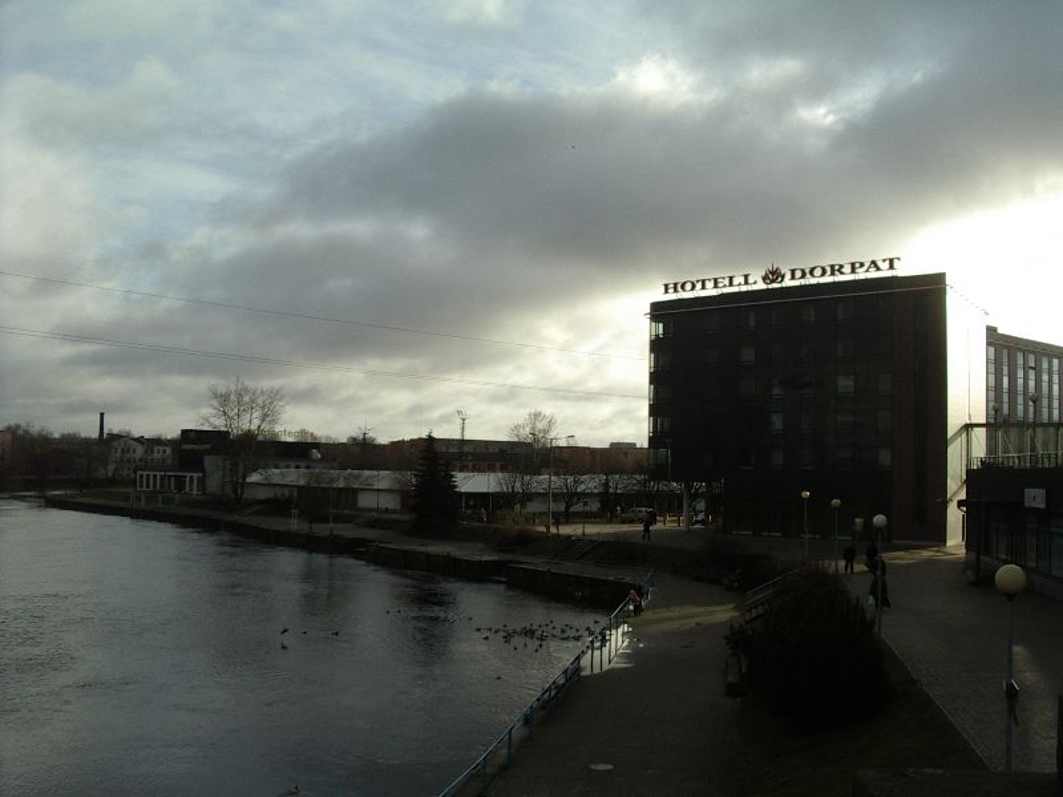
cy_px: 398
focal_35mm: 38
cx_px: 532
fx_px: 1167
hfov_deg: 49.0
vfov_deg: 37.7
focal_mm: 5.8
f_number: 4.8
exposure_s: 1/400
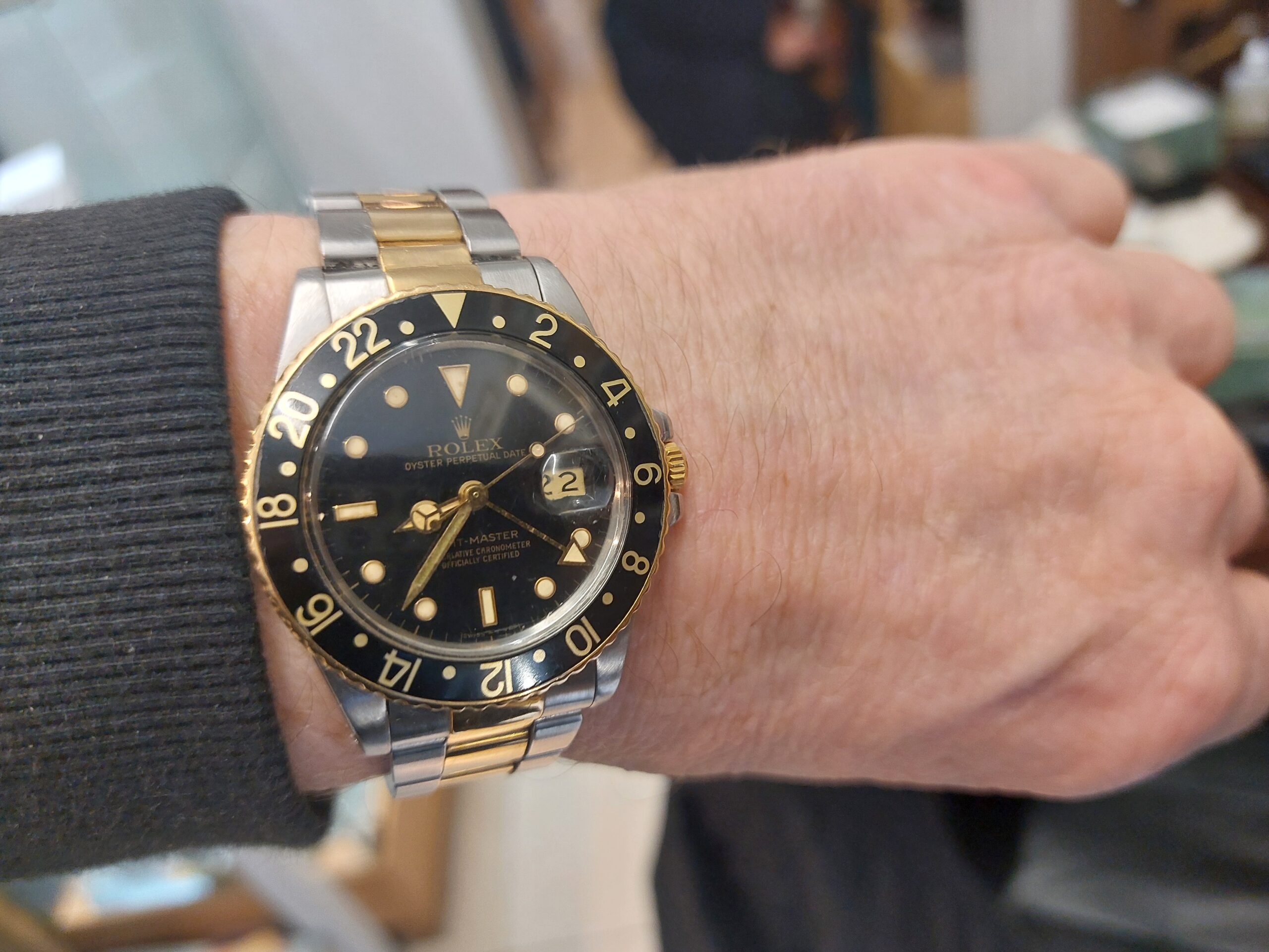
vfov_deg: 54.9
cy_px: 476
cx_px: 634
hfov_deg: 69.4
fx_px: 916
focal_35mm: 25
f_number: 1.8
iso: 160
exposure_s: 1/50
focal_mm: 5.23
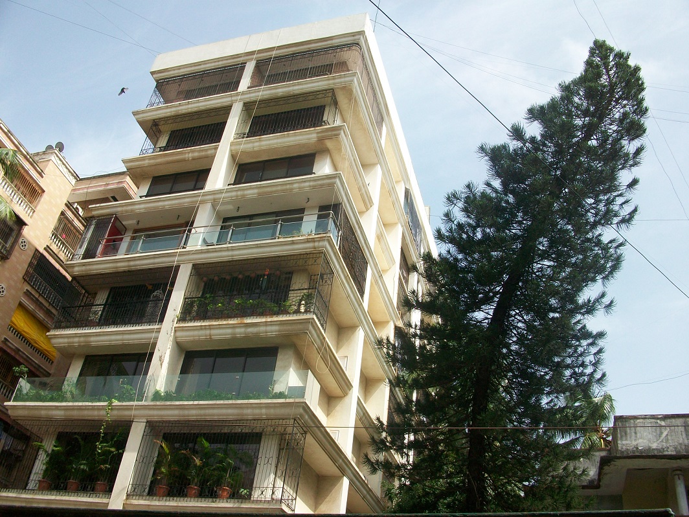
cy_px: 258
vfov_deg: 44.2
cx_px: 344
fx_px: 637
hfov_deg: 56.8
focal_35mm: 32
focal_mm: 5.7
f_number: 5.5
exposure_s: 1/250
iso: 64
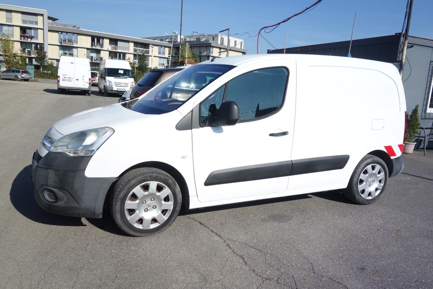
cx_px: 216
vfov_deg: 46.4
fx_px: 337
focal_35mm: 28
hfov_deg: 65.5
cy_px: 144
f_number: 2.8
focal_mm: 10.4
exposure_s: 1/2000
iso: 125
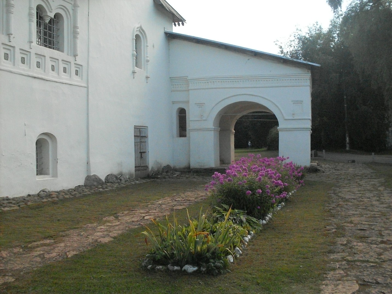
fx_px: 430
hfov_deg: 49.0
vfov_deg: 37.7
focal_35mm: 38
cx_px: 196
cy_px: 147
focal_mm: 6.3
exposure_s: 1/350
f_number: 8.4
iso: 400
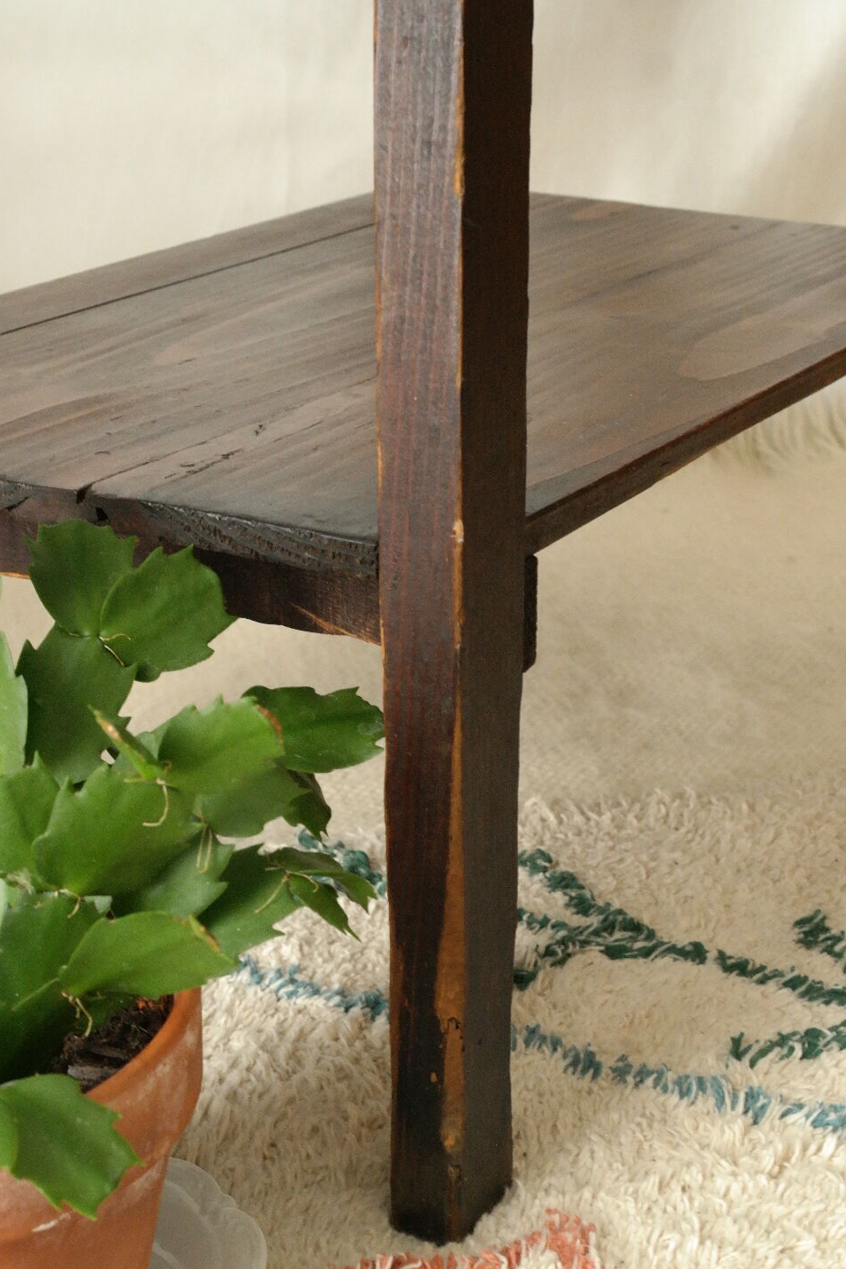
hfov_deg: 23.0
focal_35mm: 59
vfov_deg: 33.8
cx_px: 385
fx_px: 2079
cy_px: 755
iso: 1600
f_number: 5.6
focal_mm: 32
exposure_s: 1/30
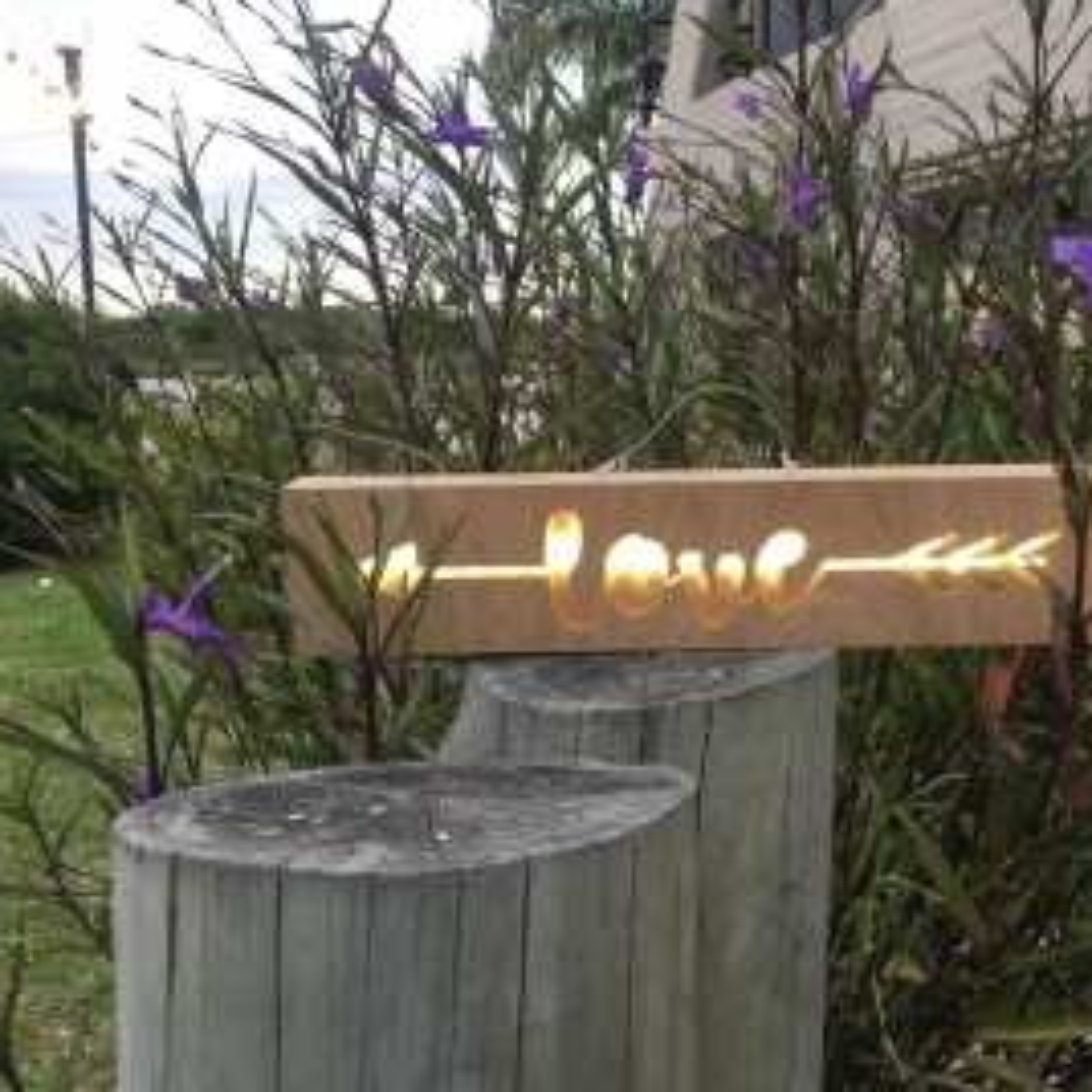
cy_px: 542
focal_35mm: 35
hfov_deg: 46.6
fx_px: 1249
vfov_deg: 47.2
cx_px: 709
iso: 40
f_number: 2.2
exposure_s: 1/33
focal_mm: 4.15
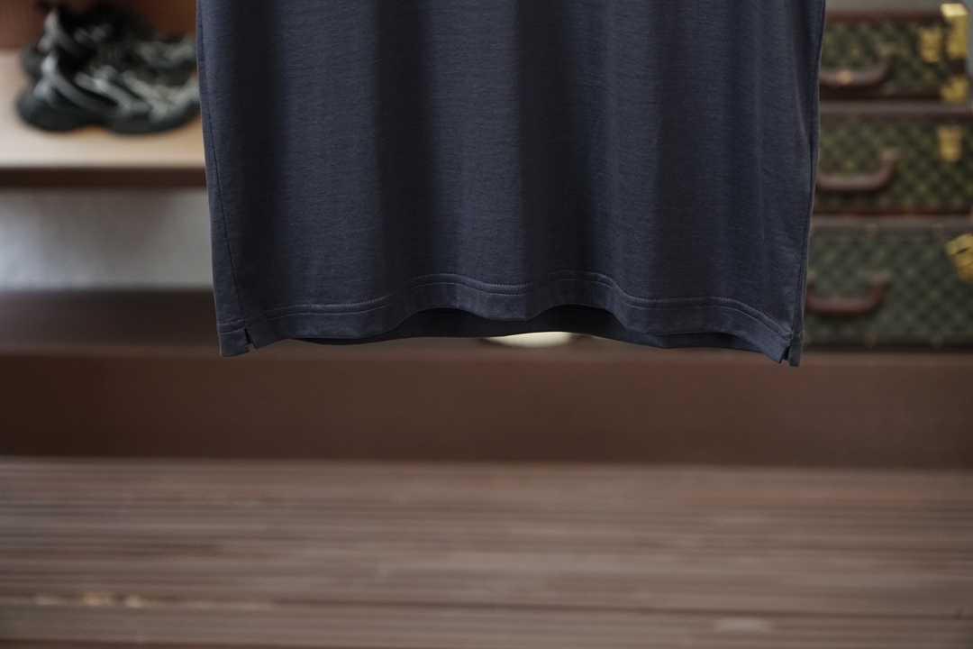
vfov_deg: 14.3
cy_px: 324
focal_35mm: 96
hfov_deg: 21.2
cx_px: 486
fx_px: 2594
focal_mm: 64
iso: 1000
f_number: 3.5
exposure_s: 1/125
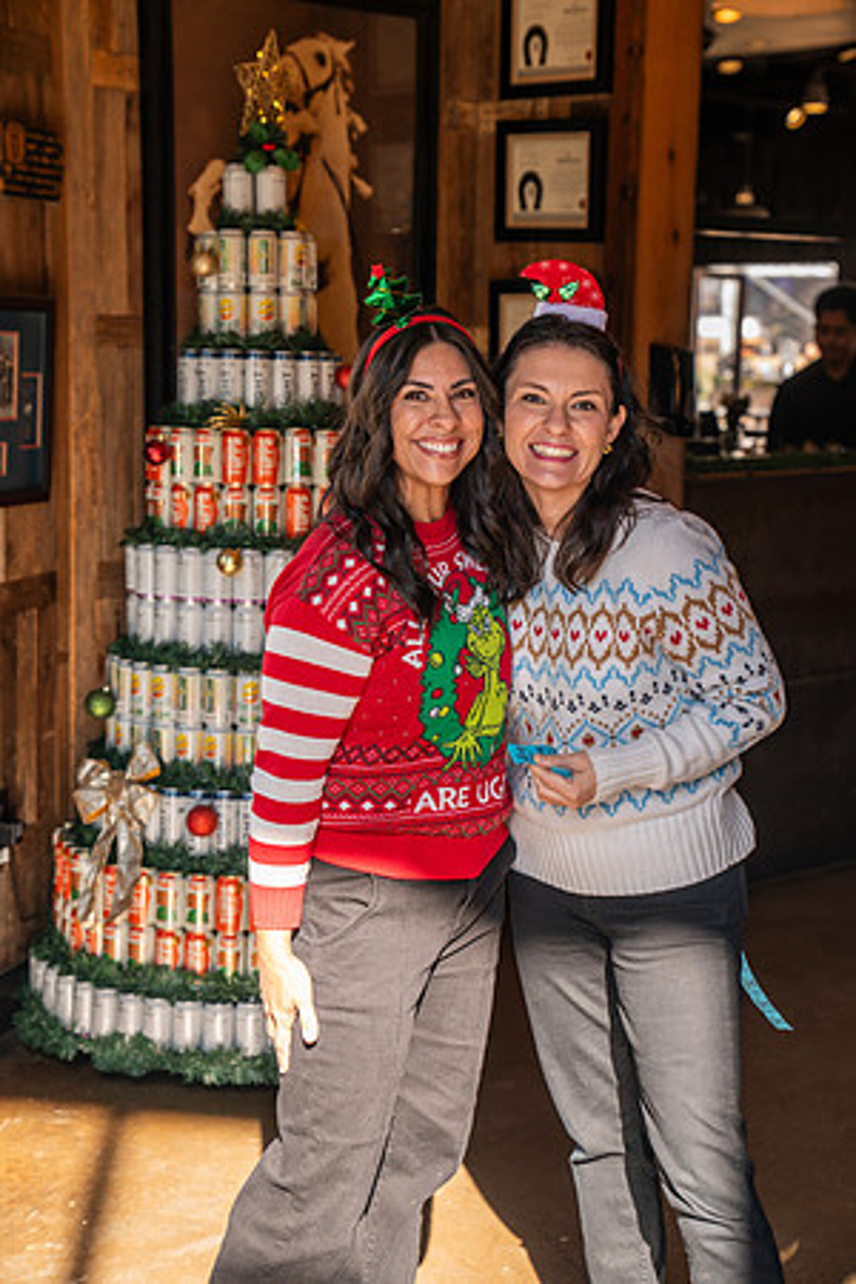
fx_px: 2389
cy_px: 642
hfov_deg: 20.3
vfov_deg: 30.1
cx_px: 428
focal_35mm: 67
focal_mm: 67
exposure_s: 1/125
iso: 160
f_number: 4.5
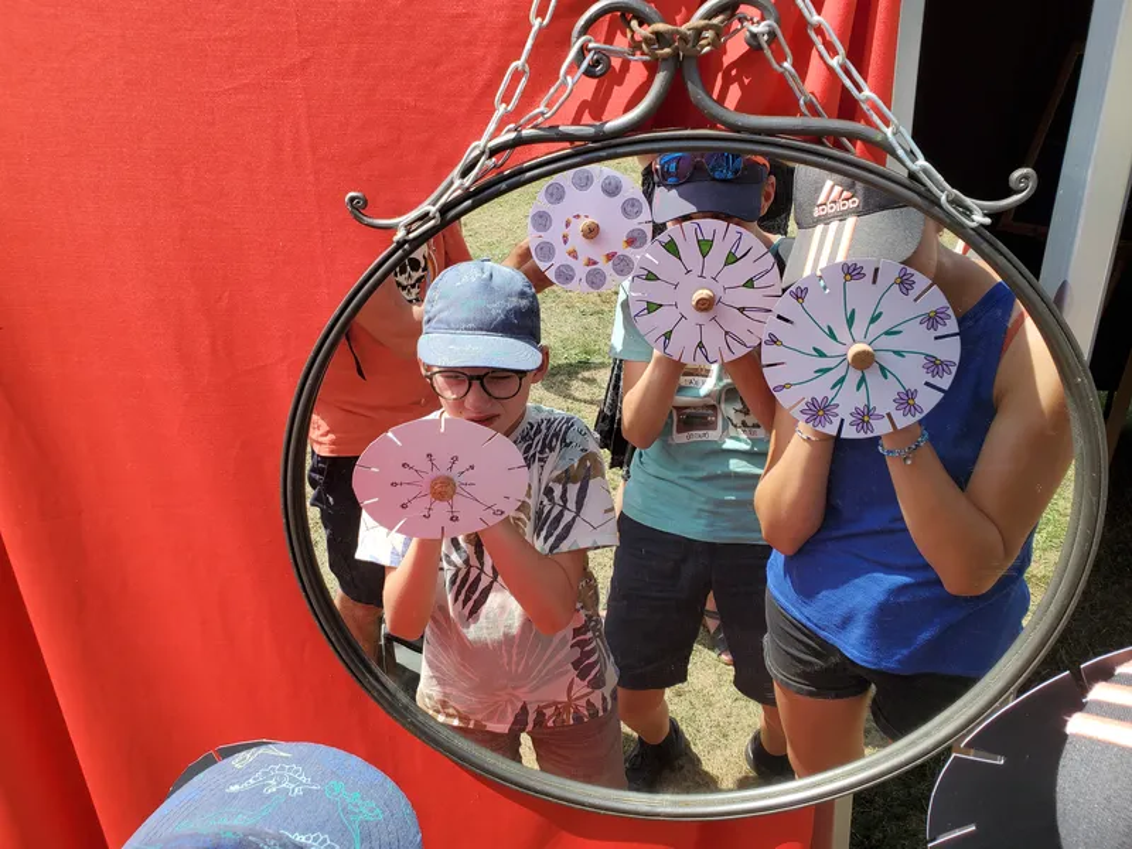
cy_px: 424
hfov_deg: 67.3
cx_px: 566
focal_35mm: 26
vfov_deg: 53.1
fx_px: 850
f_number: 2.4
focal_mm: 4.3
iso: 50
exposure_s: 1/924
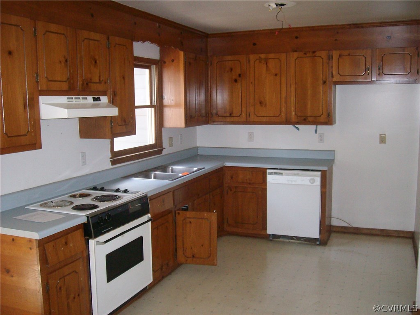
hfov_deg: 52.6
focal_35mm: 35
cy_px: 158
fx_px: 425
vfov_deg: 40.7
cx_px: 210
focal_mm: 5.8
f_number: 2.8
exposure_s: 1/40
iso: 200
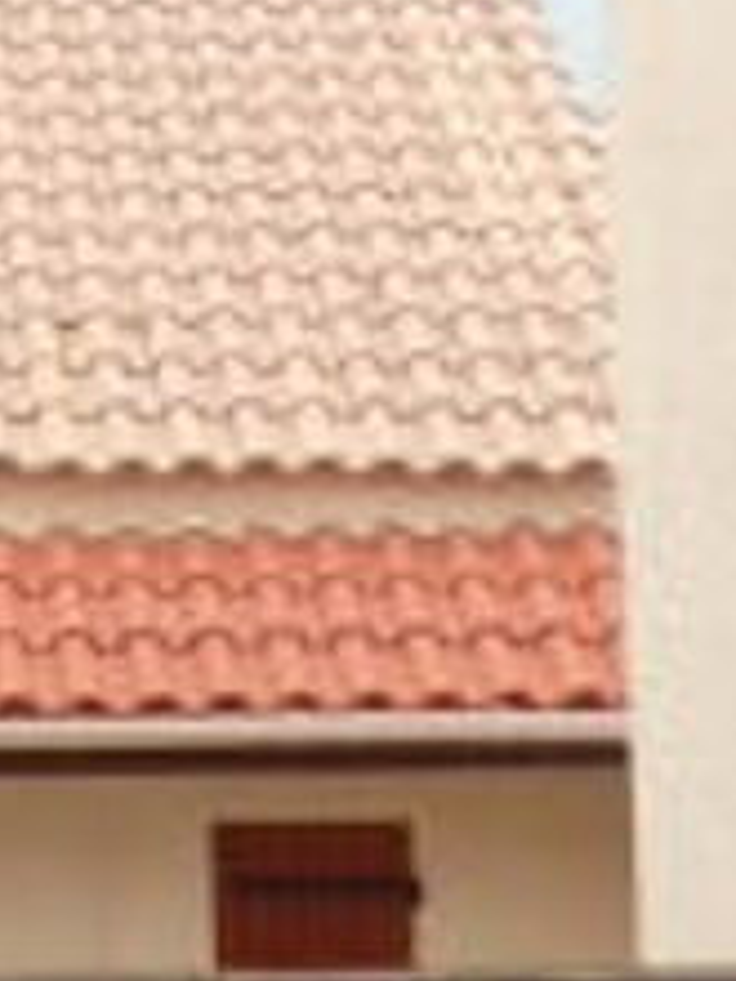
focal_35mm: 170
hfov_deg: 8.5
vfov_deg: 10.7
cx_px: -500
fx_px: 4819
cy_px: -979
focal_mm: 5
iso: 100
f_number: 3.3
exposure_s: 1/80
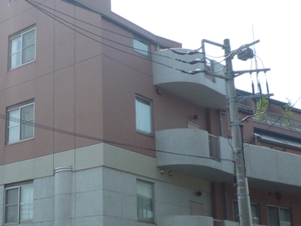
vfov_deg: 22.2
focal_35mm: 66
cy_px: 143
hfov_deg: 27.9
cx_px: 12
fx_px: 574
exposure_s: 1/500
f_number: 3.4
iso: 80
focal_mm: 5.3
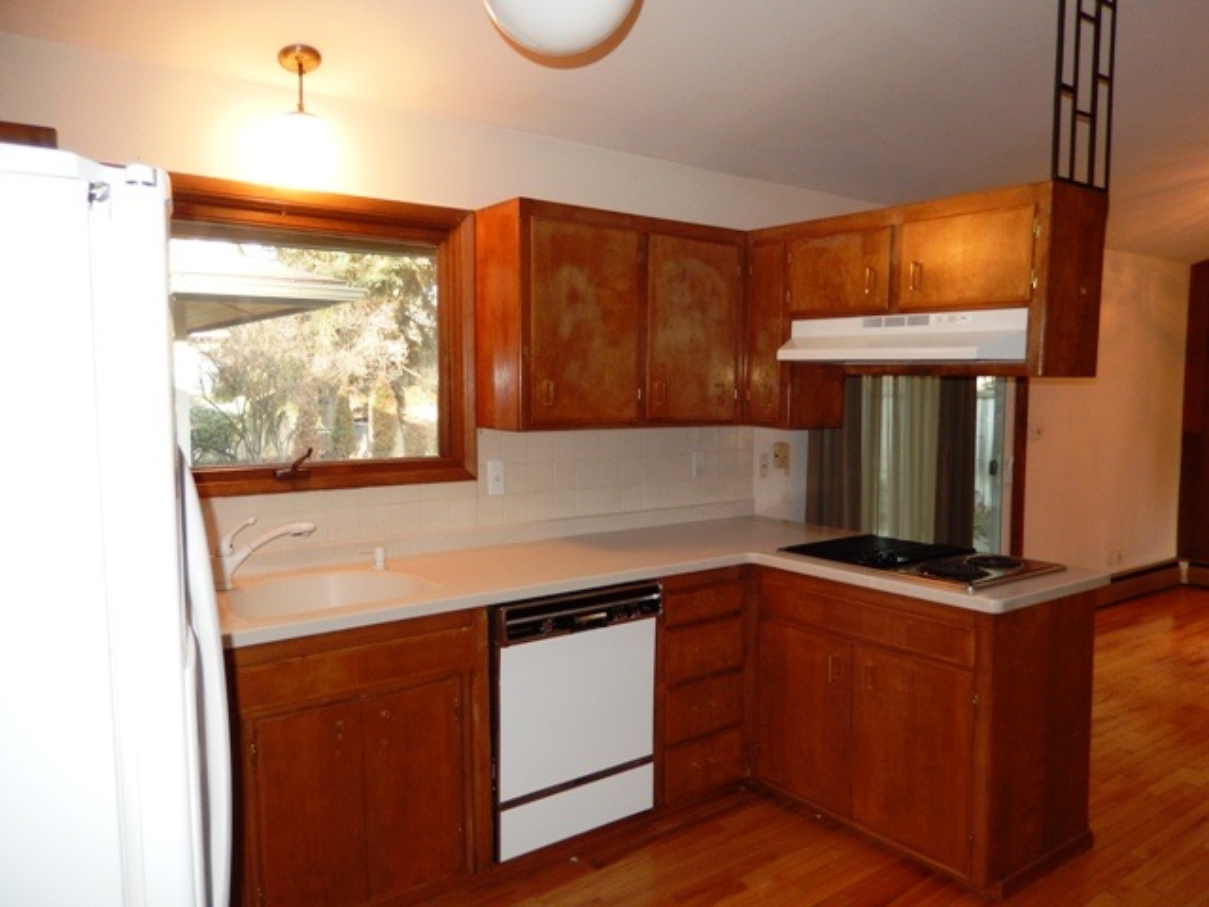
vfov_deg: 54.9
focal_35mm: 25
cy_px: 454
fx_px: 873
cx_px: 604
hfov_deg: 69.4
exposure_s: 1/30
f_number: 3.4
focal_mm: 4.5
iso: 200
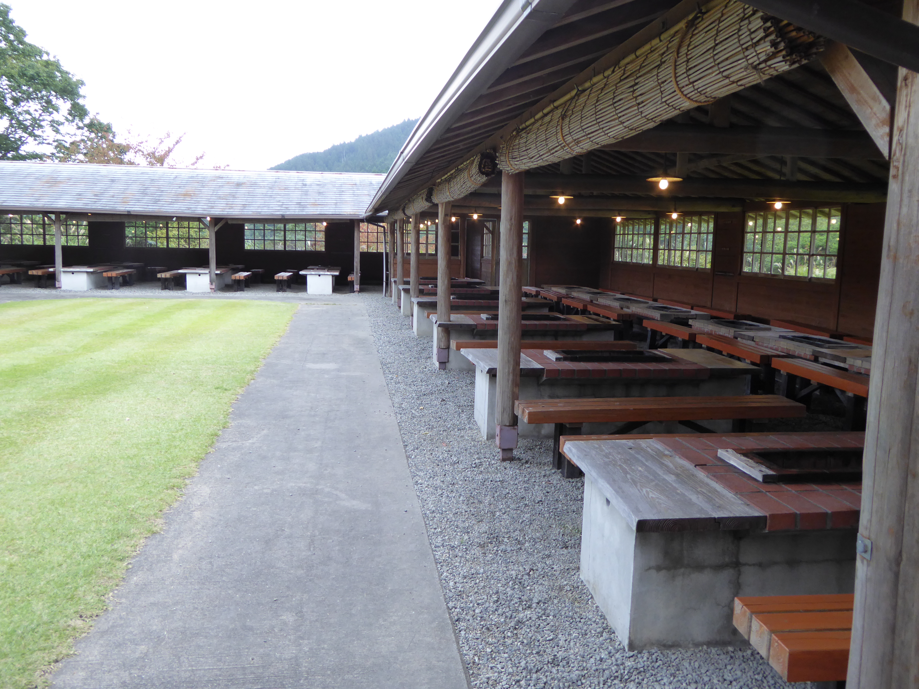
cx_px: 460
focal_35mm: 29
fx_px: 770
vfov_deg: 48.2
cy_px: 344
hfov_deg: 61.7
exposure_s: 1/60
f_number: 3.5
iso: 160
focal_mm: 5
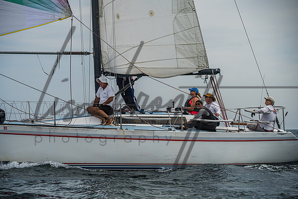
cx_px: 149
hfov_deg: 12.1
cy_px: 100
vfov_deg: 8.1
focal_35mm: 170
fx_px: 1407
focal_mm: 165
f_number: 8
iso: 400
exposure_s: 1/2500
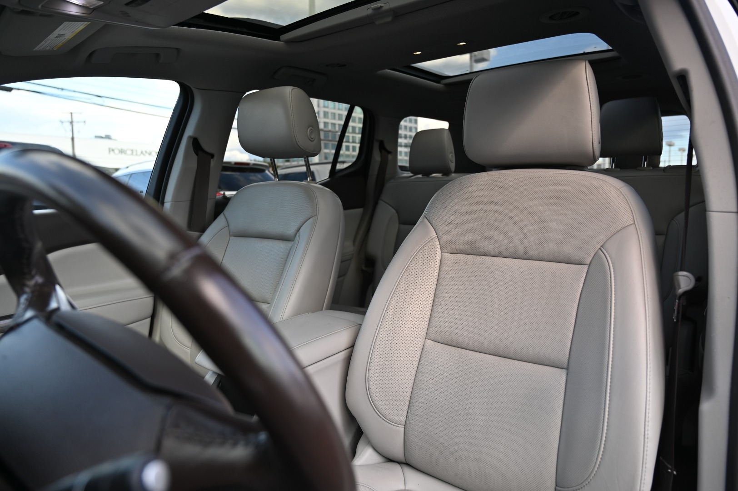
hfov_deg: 73.8
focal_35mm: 24
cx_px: 369
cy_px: 246
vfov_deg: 53.1
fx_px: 492
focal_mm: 24
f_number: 4
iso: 200
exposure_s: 1/250
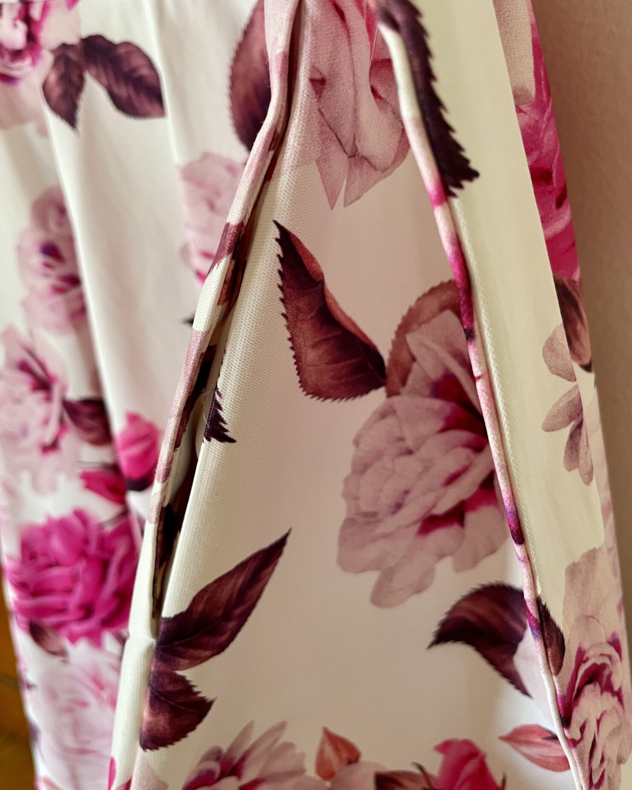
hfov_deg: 51.5
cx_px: 314
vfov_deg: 62.2
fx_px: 655
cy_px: 374
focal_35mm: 28
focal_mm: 4.2
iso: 160
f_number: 1.6
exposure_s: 1/60
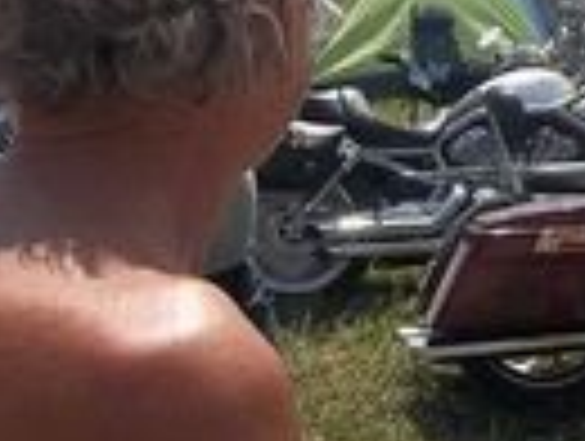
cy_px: 230
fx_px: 1405
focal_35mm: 83
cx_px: 670
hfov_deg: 22.0
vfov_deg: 17.8
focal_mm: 4.9
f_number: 8.9
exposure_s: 1/160
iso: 80
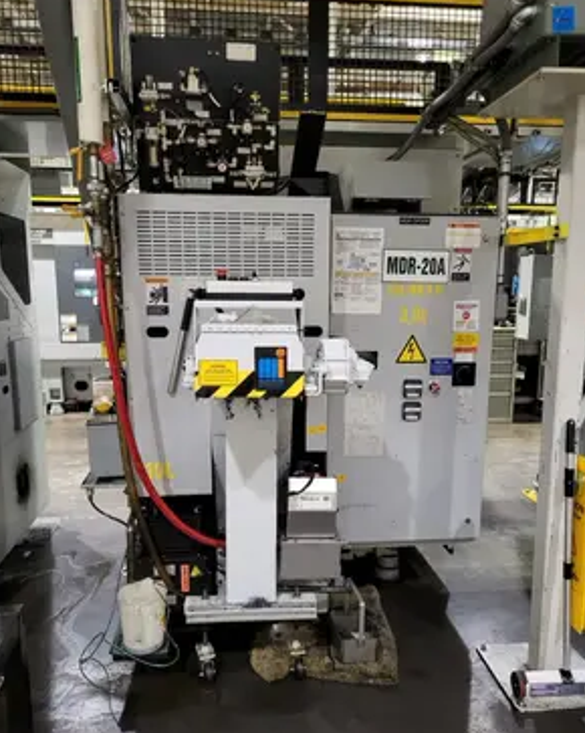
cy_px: 390
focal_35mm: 28
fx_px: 606
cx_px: 290
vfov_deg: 62.2
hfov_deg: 51.5
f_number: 1.8
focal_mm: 5.4
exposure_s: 1/40
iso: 400
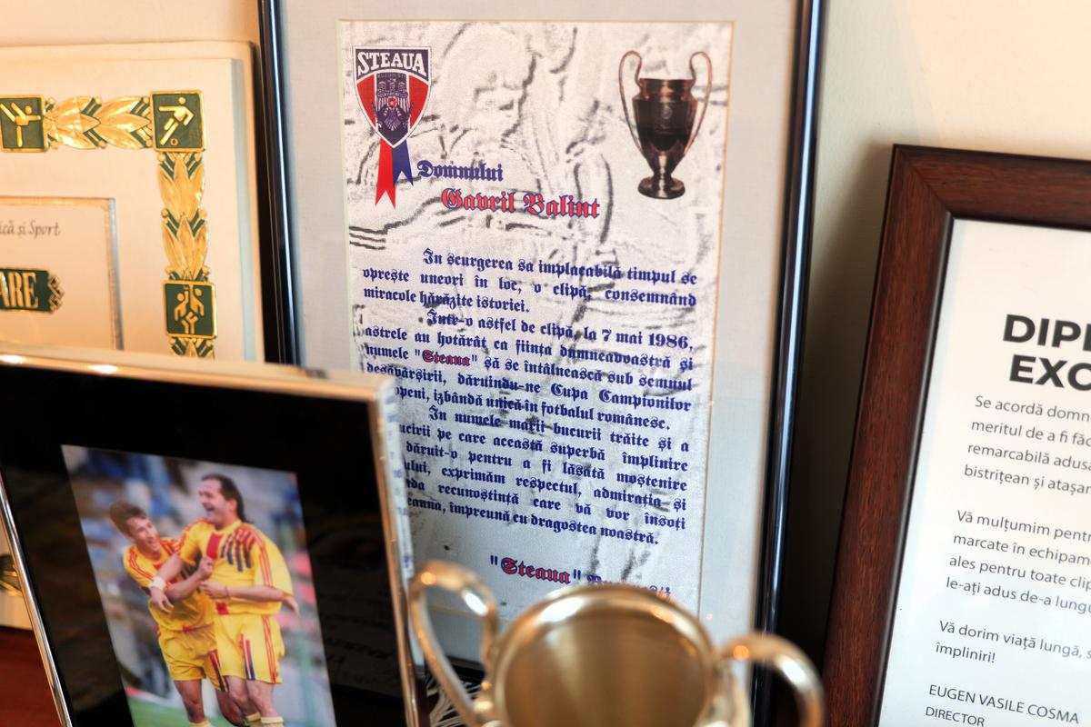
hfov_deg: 53.1
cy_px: 364
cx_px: 546
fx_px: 1091
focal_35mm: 36
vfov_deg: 36.9
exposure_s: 1/50
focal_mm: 36
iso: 1000
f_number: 4
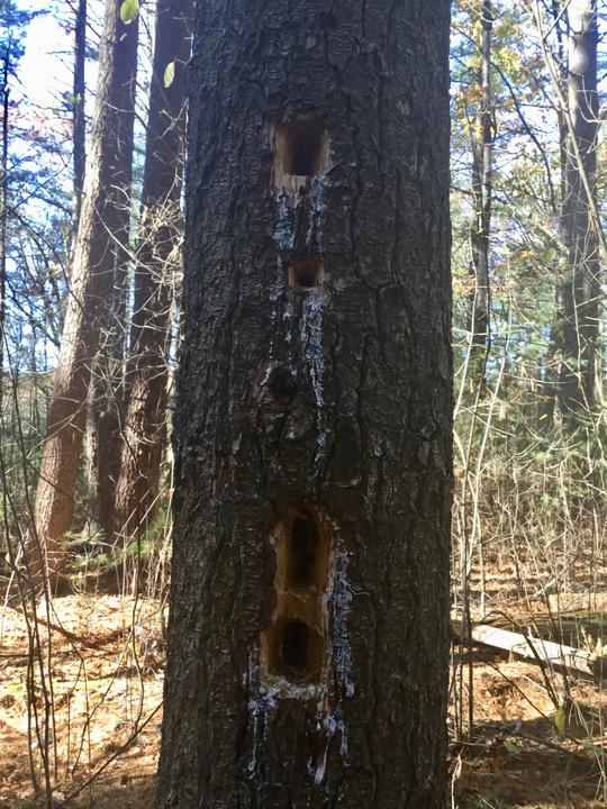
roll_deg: -0.5
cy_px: 404
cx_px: 304
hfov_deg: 45.4
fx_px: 725
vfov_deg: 58.4
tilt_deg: +2.0
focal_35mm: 31
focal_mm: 3.3
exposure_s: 1/40
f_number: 2.4
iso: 25
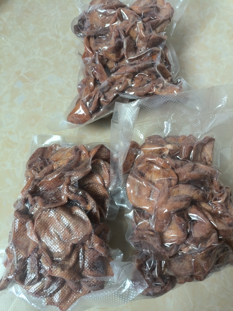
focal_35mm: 23
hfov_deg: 58.9
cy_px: 156
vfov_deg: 73.9
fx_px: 206
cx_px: 116
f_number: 1.79
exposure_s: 1/50
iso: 79
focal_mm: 4.69
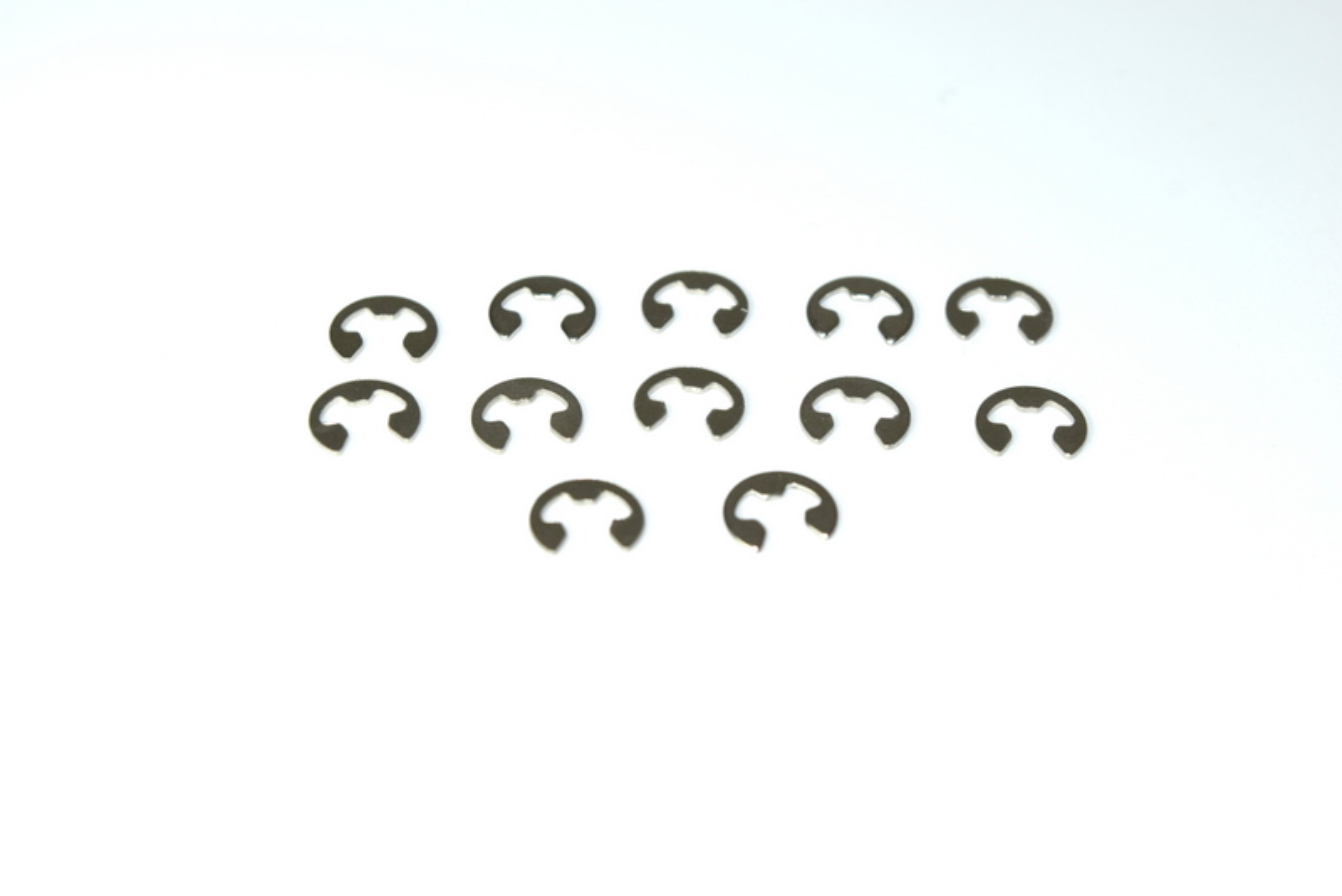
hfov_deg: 26.0
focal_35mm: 78
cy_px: 448
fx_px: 2909
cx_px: 671
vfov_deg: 17.5
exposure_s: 1/80
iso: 100
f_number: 10
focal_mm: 52
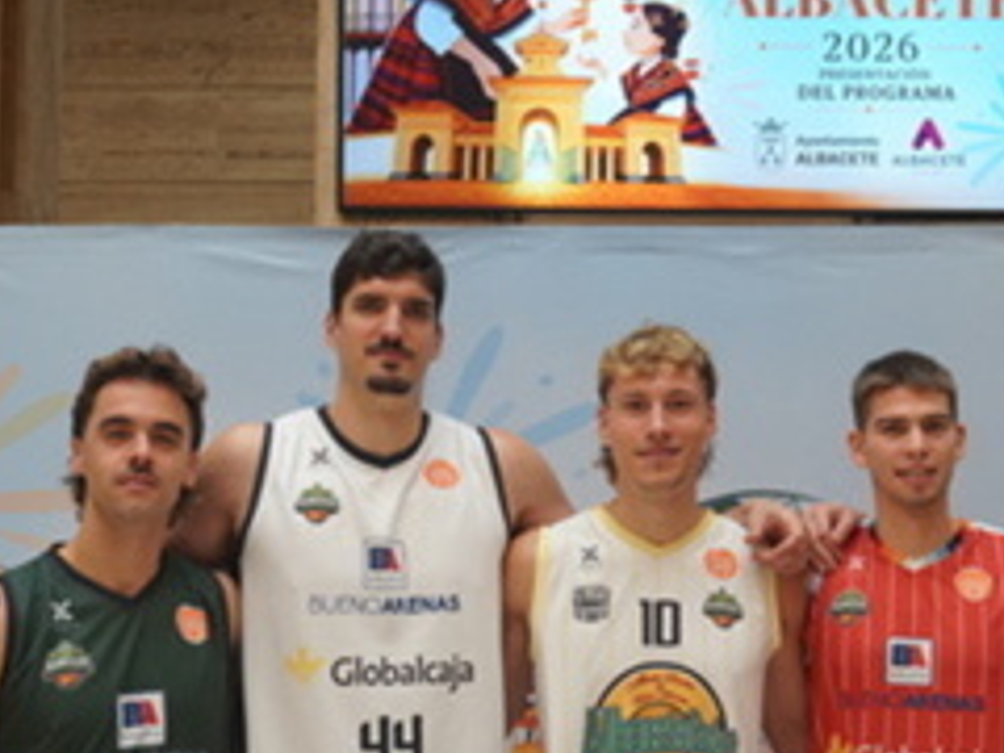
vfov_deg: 21.0
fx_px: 2025
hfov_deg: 27.7
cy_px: 471
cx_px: 665
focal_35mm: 70
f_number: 4.5
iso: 1000
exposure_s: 1/160
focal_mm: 29
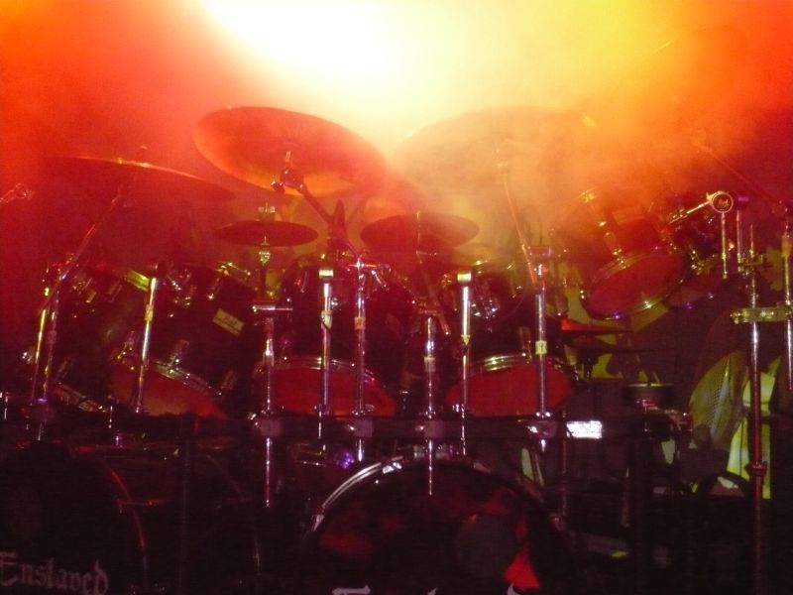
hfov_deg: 30.7
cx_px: 396
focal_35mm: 63
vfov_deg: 23.3
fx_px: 1443
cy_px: 298
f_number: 4.3
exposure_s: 1/30
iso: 800
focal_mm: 10.3
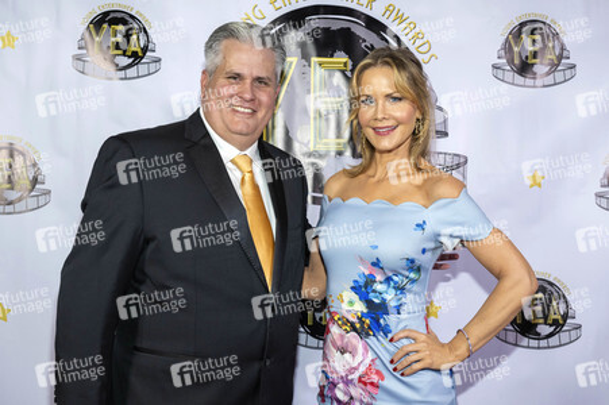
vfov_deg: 36.8
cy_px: 202
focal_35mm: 36
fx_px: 609
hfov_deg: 53.2
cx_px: 304
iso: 800
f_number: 5.6
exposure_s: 1/200
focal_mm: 36
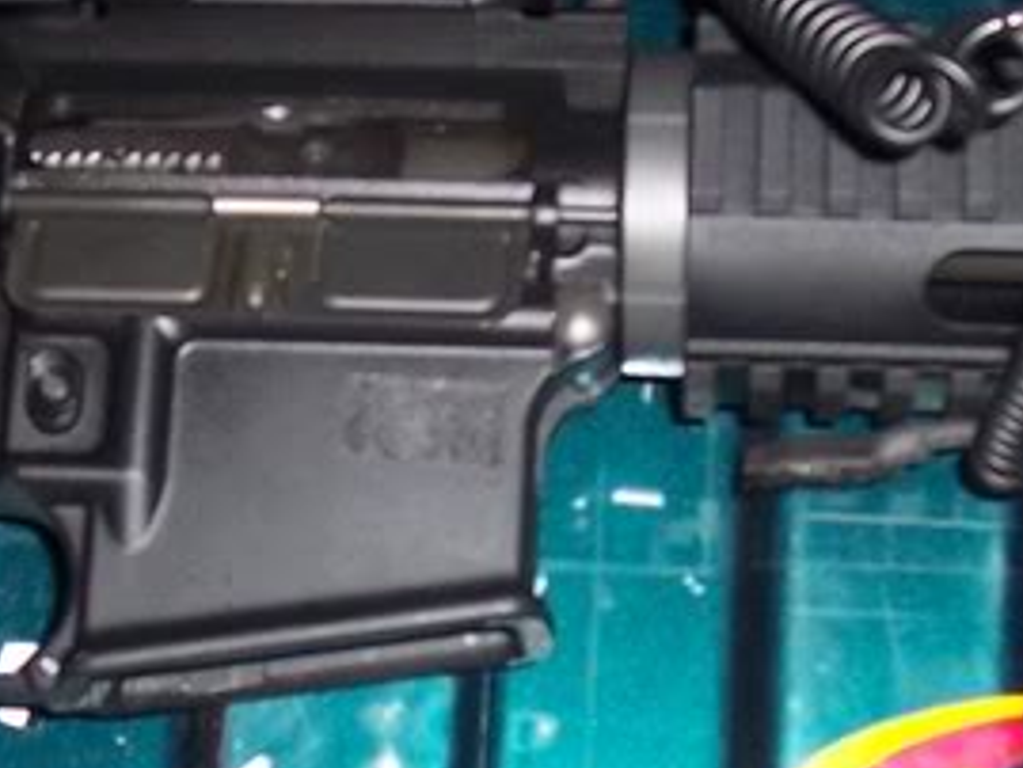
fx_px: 2986
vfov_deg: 14.6
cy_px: 570
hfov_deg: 19.4
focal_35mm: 101
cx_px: 354
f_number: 2.7
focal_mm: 5.6
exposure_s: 1/60
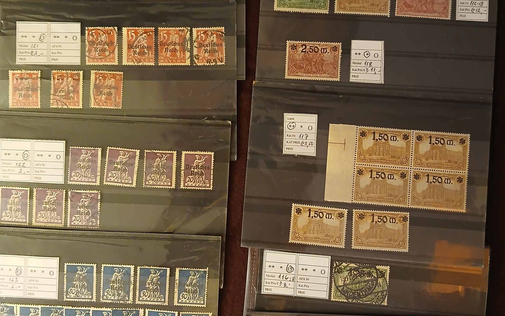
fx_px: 509
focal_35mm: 37
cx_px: 253
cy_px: 138
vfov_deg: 34.4
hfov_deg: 52.7
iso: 320
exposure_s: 1/25
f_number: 1.8
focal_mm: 3.98
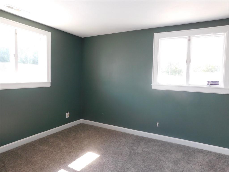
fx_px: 152
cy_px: 86
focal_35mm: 23
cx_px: 114
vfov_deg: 58.9
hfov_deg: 73.9
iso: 125
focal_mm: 4
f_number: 3
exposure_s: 1/50
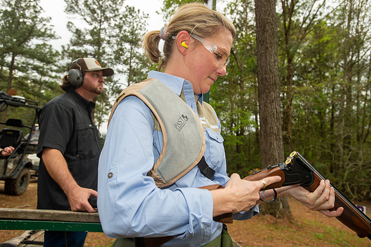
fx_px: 288
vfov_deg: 46.4
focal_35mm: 28
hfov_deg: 65.5
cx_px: 186
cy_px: 124
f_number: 6.3
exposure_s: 1/160
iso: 125
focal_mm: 28
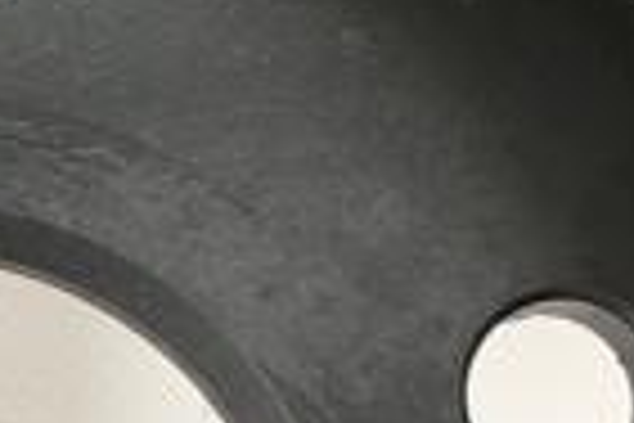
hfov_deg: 14.3
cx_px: -198
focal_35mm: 137
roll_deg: +2.6
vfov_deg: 9.6
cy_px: 693
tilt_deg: -26.6
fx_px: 2413
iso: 25
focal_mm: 4.15
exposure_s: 1/33
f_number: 2.2
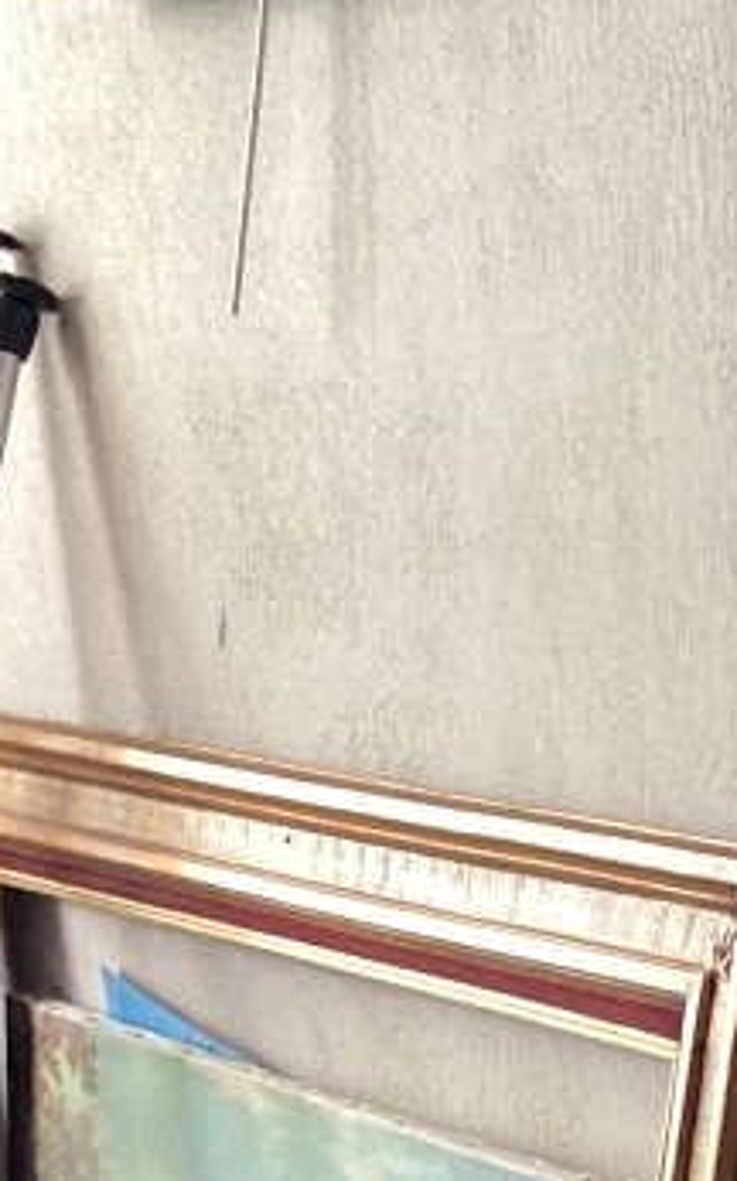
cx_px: 1116
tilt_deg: -21.8
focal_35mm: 114
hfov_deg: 11.0
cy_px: 1748
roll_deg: -0.3
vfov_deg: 16.7
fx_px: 3667
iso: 160
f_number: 2.4
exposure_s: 1/60
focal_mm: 3.3
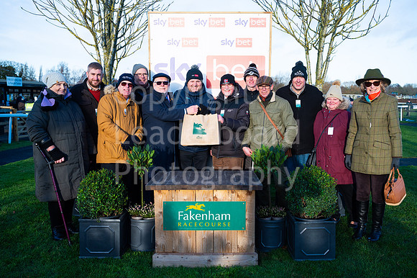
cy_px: 139
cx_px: 217
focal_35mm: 33
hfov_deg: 57.1
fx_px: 383
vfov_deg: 39.8
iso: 800
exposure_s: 1/2500
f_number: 4
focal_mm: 31
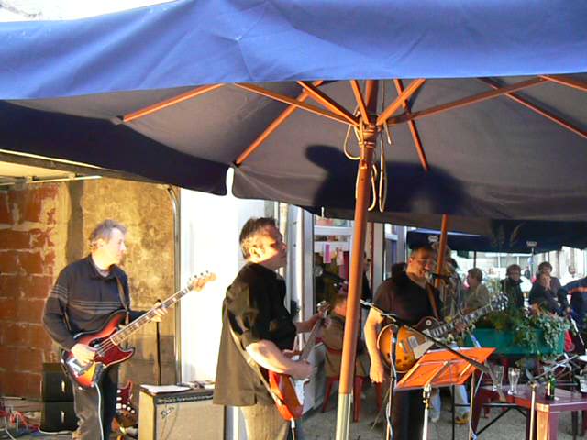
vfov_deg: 39.7
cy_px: 220
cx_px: 294
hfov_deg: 51.4
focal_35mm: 36
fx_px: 610
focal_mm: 6
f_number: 2.8
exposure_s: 1/30
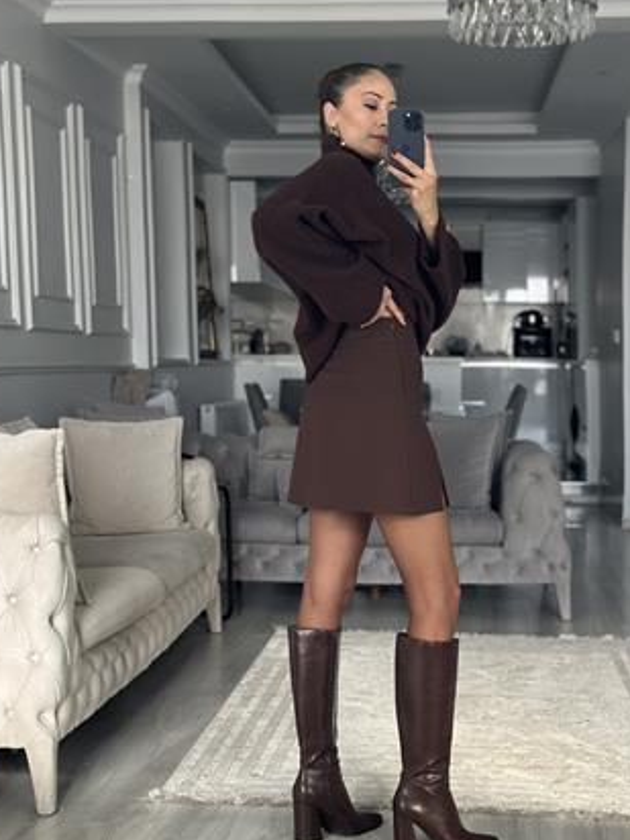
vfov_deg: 32.7
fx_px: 1432
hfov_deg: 24.8
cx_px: 324
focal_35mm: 59
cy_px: 463
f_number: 1.78
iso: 125
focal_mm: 6.86
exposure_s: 1/60
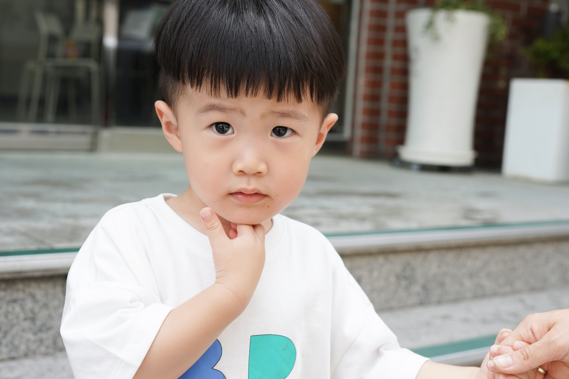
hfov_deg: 37.5
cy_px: 182
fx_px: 838
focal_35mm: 53
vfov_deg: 25.5
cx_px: 269
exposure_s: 1/800
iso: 800
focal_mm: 50
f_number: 5.6
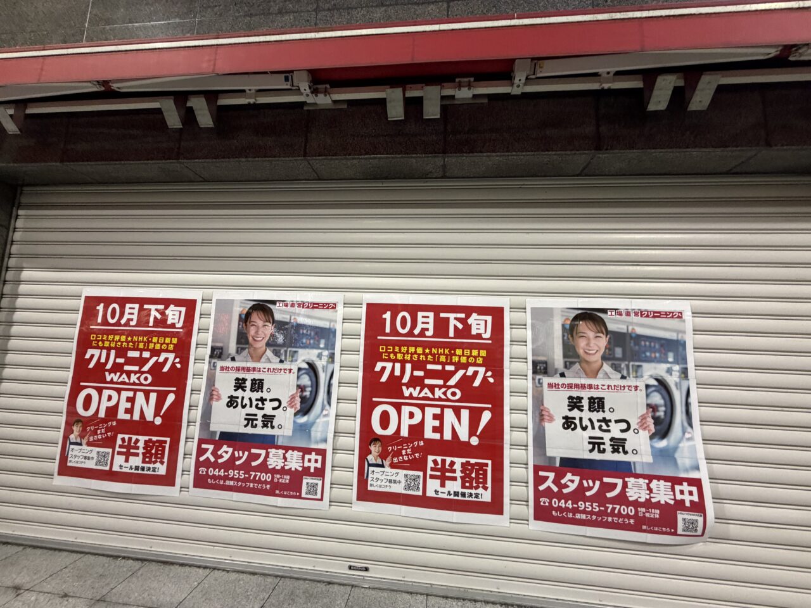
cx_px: 406
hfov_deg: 102.1
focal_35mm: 14
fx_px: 328
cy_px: 304
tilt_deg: +7.2
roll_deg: -1.9
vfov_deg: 85.7
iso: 320
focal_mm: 2.22
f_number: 2.2
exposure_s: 1/50
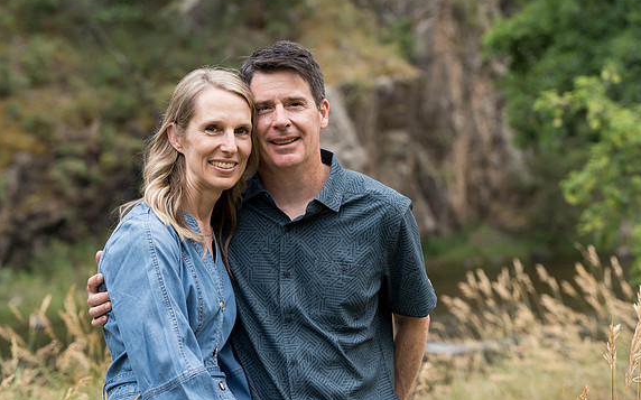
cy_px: 191
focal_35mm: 91
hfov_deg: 22.8
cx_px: 323
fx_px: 1589
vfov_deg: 14.3
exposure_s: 1/200
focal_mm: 88
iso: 2000
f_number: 4.5
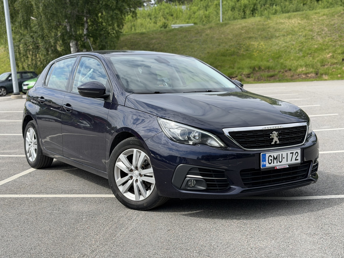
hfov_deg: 39.7
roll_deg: +1.9
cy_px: 129
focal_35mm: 48
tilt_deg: -7.0
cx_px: 172
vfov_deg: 30.3
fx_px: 477
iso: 64
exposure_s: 1/2976
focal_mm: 6.76
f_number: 1.78
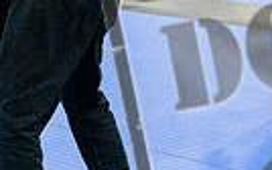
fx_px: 1180
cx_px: 101
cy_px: -13
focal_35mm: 159
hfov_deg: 13.1
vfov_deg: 8.2
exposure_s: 1/400
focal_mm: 24
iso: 6400
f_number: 4.5
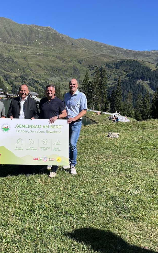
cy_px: 127
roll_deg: -2.3
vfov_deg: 52.8
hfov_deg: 33.5
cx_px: 33
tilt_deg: -9.5
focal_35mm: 37
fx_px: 255
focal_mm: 5.1
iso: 50
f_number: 1.6
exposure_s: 1/2571
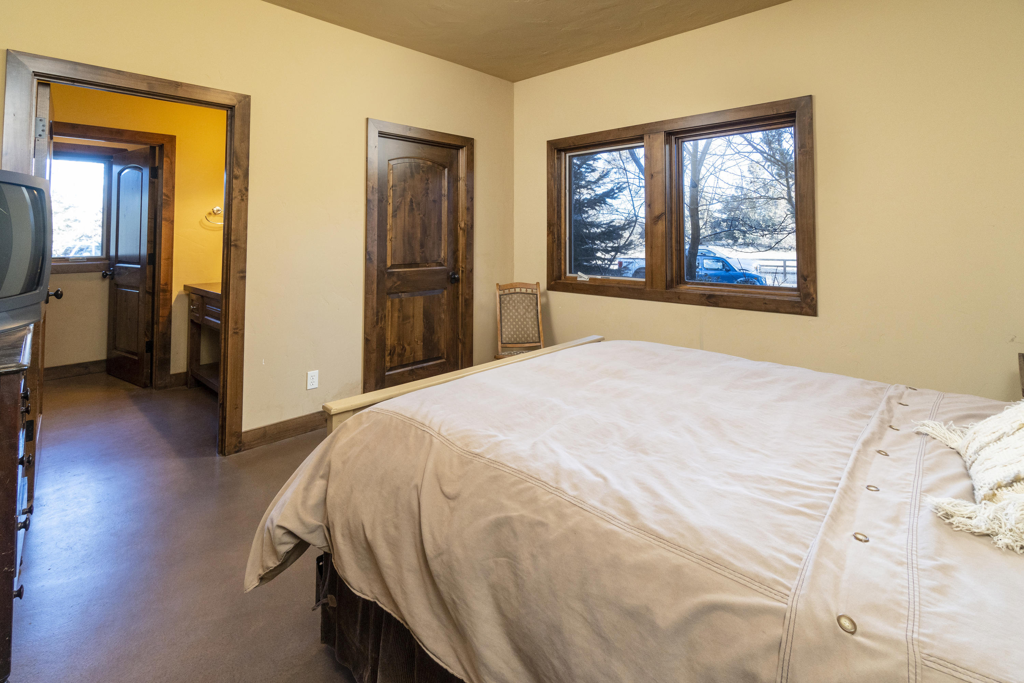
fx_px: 427
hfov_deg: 100.4
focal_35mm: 15
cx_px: 512
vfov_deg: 77.3
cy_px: 342
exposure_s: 1/160
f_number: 7.1
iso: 640
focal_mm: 10
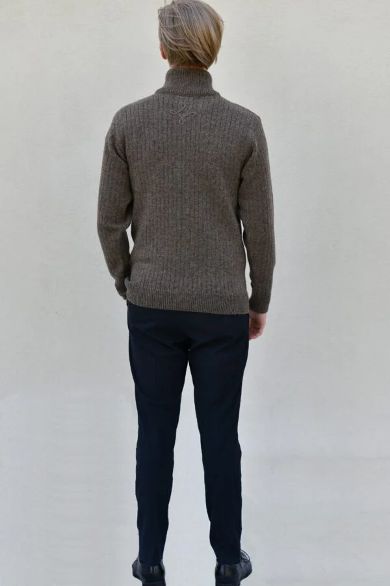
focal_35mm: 55
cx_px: 195
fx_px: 894
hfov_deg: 24.6
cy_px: 293
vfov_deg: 36.2
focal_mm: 55
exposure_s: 1/90
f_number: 5.6
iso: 100
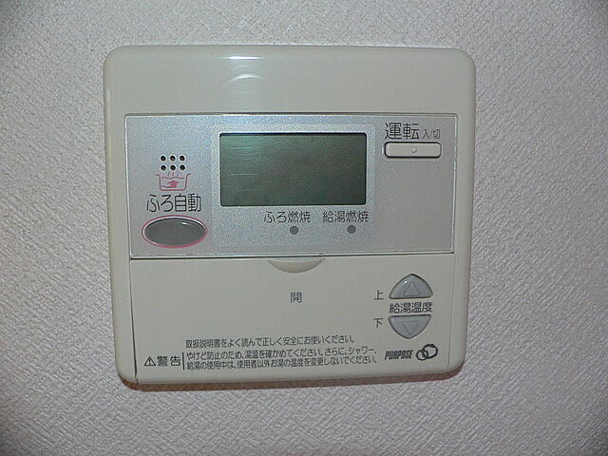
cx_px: 304
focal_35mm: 35
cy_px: 228
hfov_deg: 52.6
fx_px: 615
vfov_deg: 40.7
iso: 100
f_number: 2.8
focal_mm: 4.6
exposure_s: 1/40
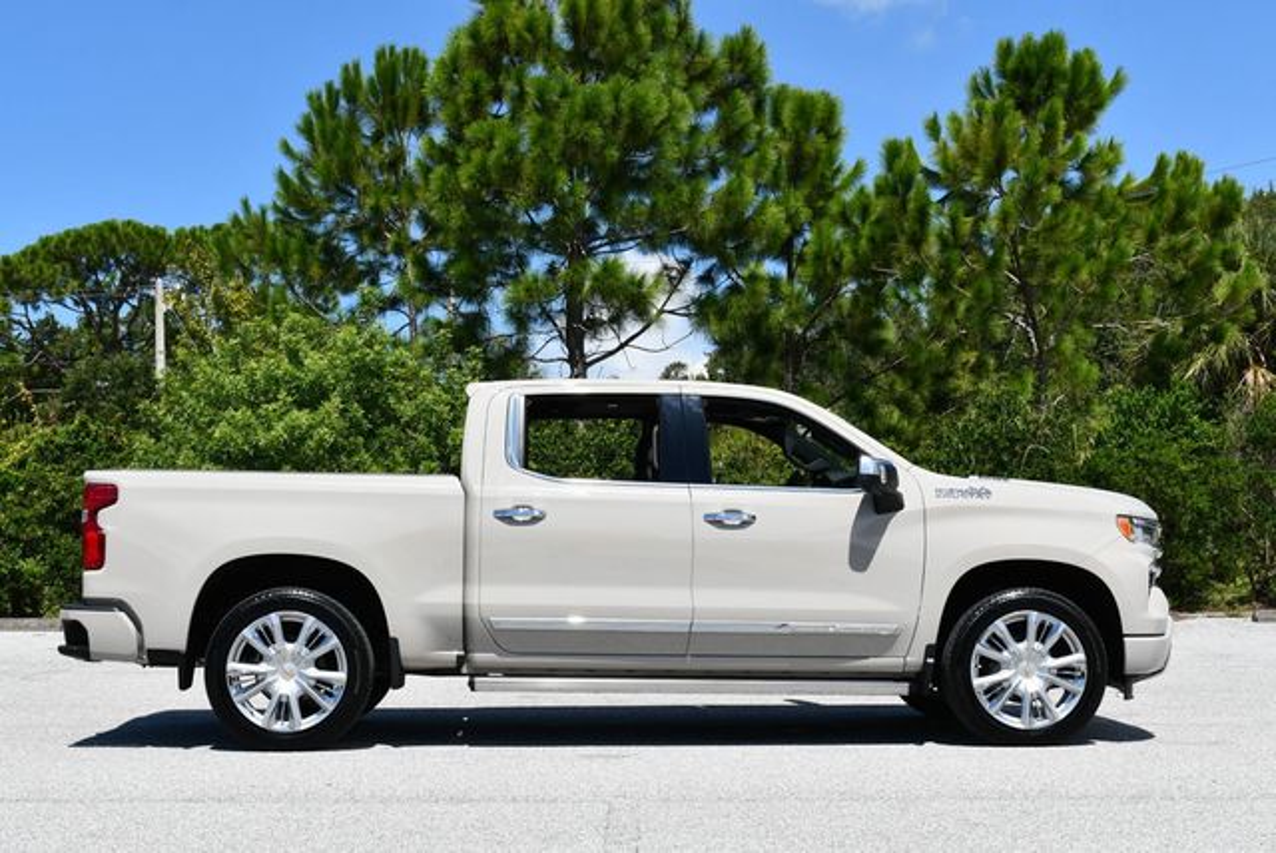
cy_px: 426
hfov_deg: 35.6
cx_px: 638
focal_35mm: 56
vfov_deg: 24.2
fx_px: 1987
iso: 100
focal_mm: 28
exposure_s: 1/250
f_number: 8
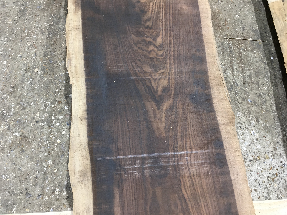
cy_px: 108
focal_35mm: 29
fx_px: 240
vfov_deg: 48.2
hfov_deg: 61.7
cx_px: 144
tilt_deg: -68.8
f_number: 2.2
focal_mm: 4.15
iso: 80
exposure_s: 1/33
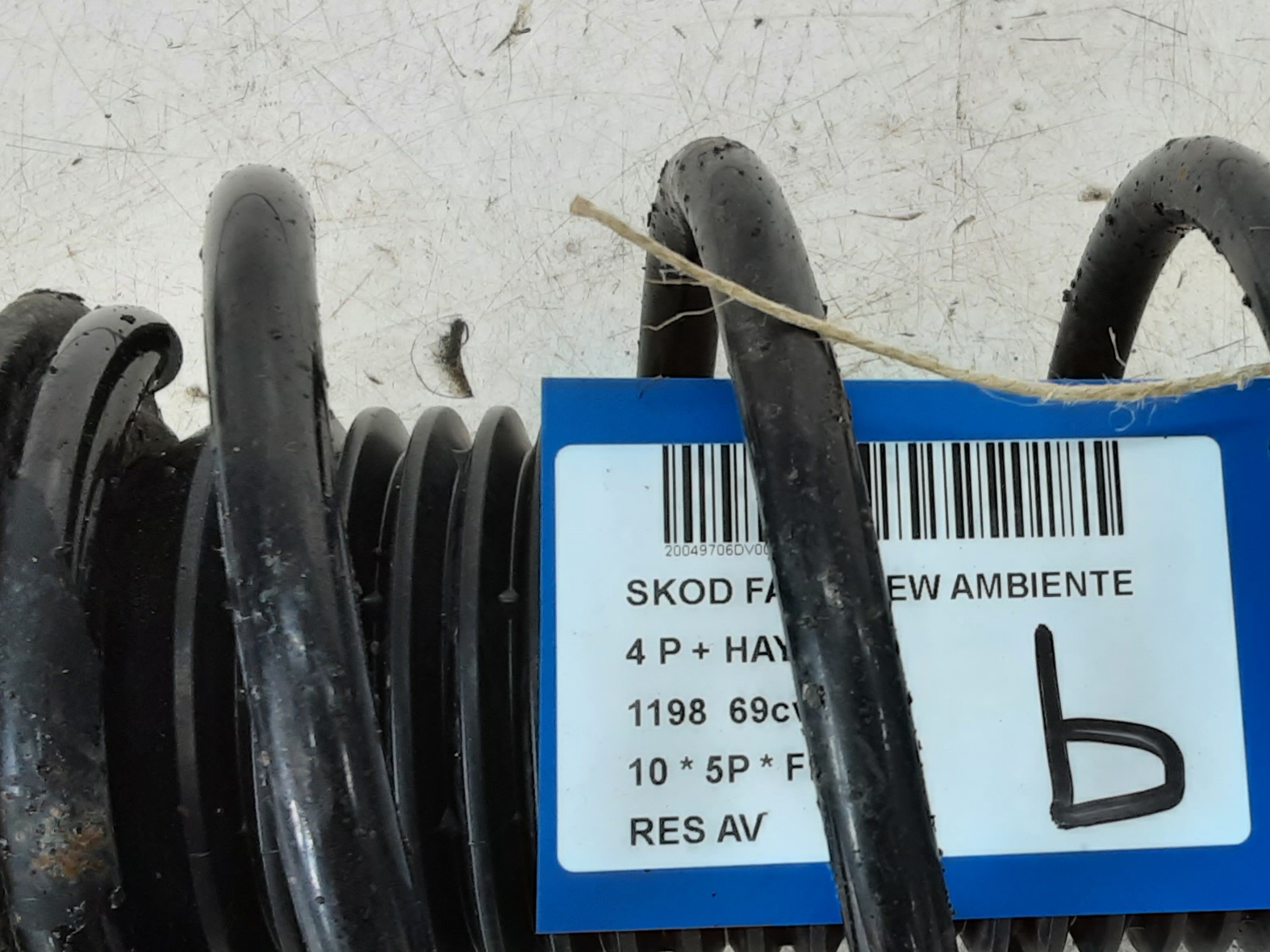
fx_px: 2054
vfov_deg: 25.9
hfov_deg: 33.5
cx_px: 996
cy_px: 642
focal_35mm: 56
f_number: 1.9
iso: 50
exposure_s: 1/50
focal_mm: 2.91
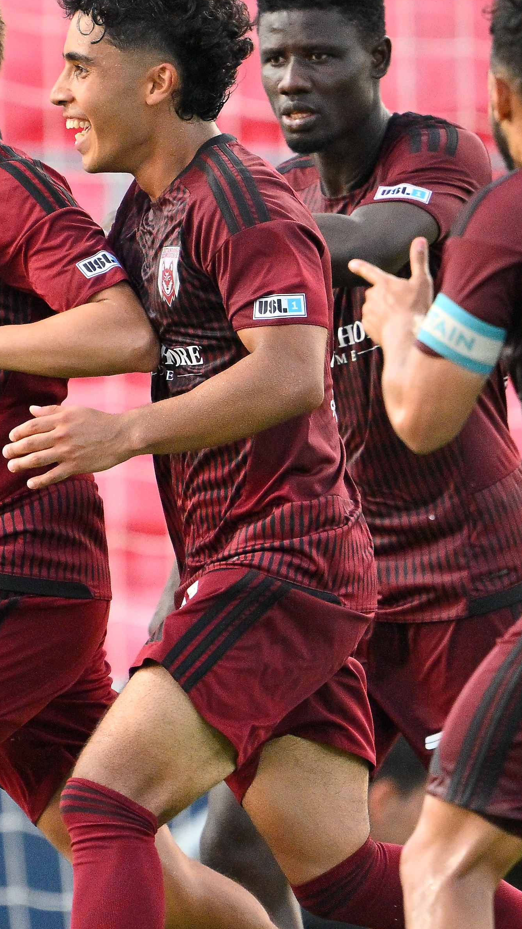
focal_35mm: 1422
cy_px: 377
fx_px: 35000
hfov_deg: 0.9
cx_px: 63
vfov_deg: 1.5
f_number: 3.2
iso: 1800
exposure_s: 1/2000
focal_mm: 400
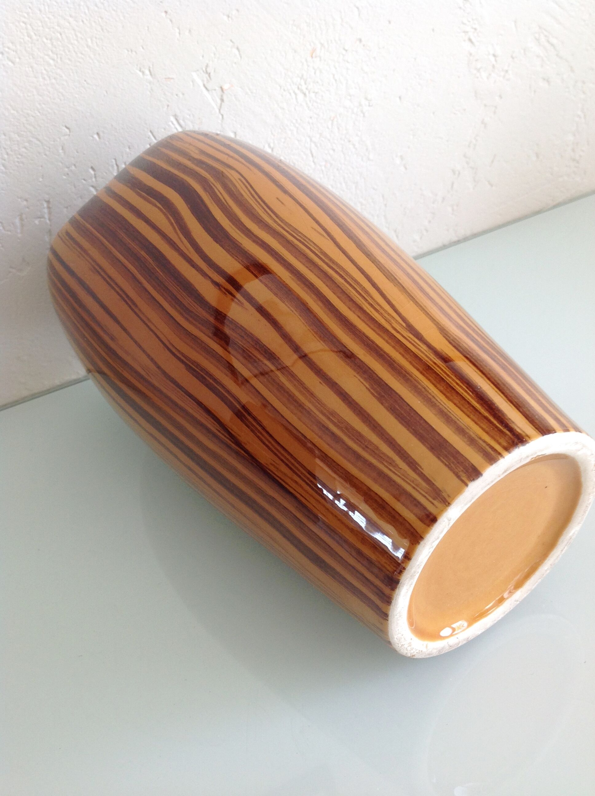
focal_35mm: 35
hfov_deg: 40.6
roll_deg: +13.4
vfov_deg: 52.7
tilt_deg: -36.0
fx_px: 804
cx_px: 298
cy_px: 398
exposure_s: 1/40
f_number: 2.4
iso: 64
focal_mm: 4.28
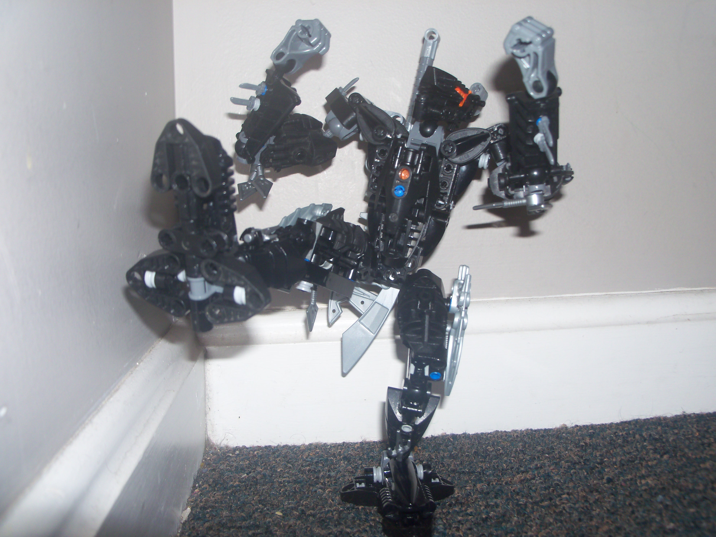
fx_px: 724
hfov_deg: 52.6
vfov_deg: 40.7
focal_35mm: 35
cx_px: 358
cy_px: 268
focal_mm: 6.3
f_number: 3
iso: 64
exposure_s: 1/30
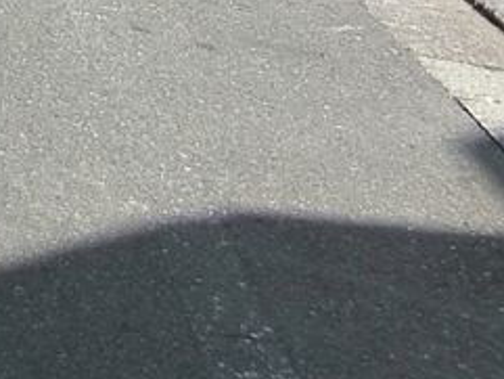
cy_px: -471
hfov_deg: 13.8
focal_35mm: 126
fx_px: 1835
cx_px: -429
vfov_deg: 10.4
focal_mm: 4.06
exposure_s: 1/800
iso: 80
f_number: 2.7
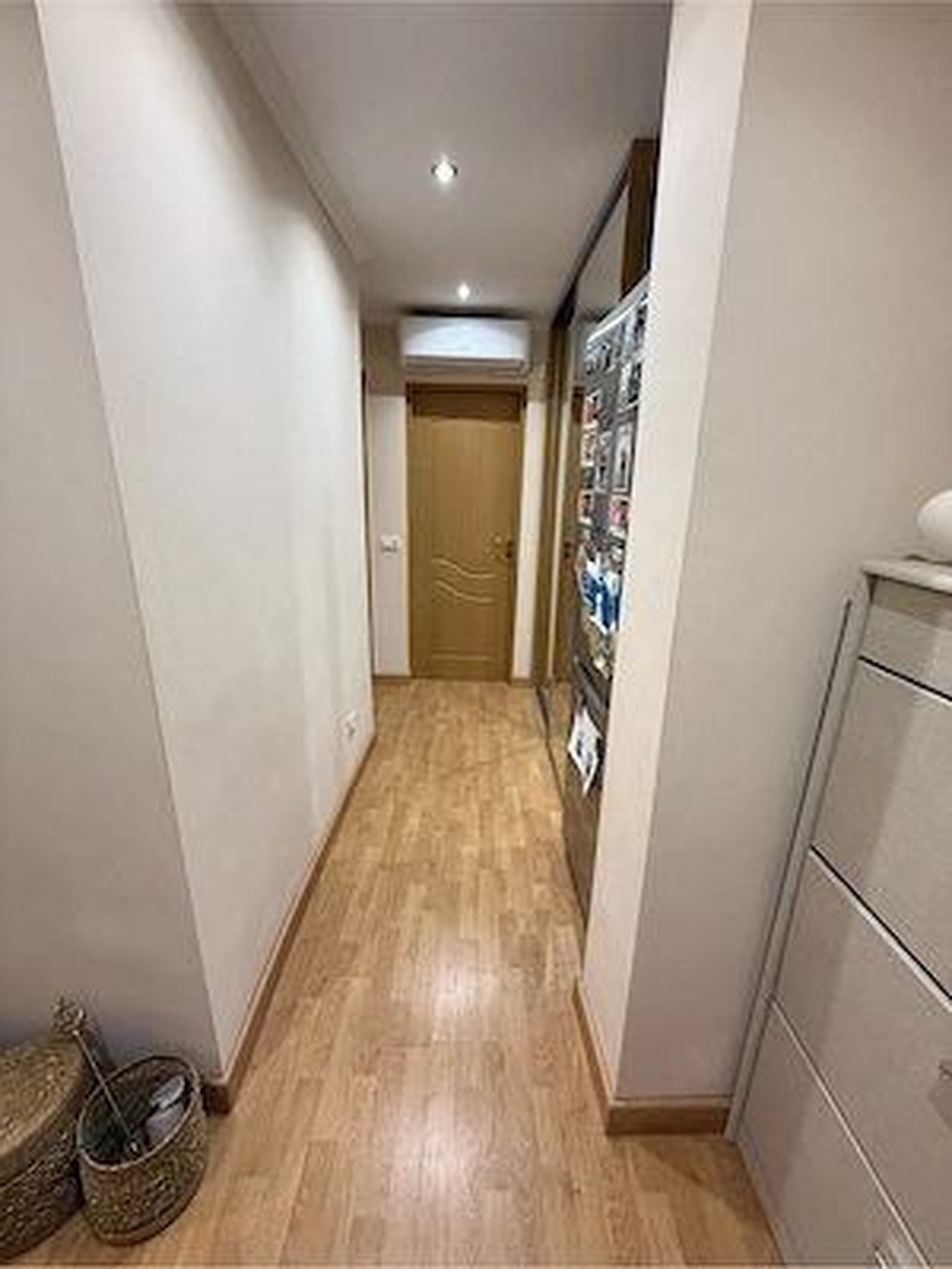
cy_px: 634
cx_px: 476
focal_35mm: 14
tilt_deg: -15.4
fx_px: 513
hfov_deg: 85.7
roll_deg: -1.9
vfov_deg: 102.1
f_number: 2.2
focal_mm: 2.22
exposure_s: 1/50
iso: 200
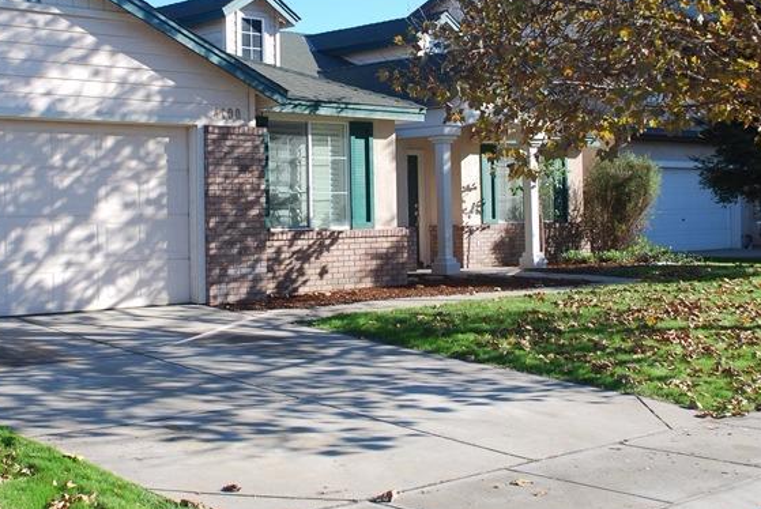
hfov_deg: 36.0
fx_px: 1164
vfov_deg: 24.5
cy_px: 163
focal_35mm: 55
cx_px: 286
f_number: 6.3
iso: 100
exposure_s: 1/160
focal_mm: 20
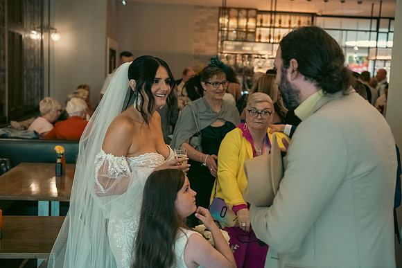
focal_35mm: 45
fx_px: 503
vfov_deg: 29.9
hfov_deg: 43.6
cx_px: 201
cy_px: 134
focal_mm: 45
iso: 2000
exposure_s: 1/160
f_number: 3.5
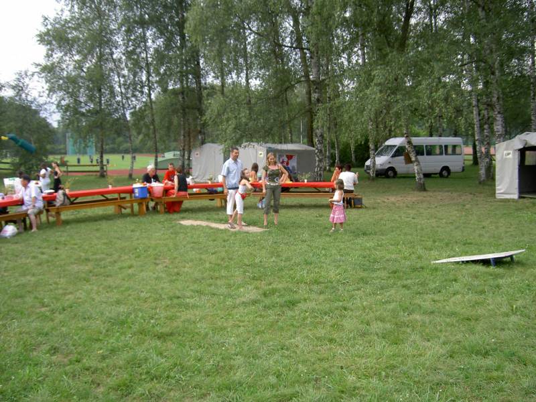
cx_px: 268
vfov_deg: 36.8
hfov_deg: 47.9
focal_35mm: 39
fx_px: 604
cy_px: 201
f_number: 2.8
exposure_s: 1/100
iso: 100
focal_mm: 8
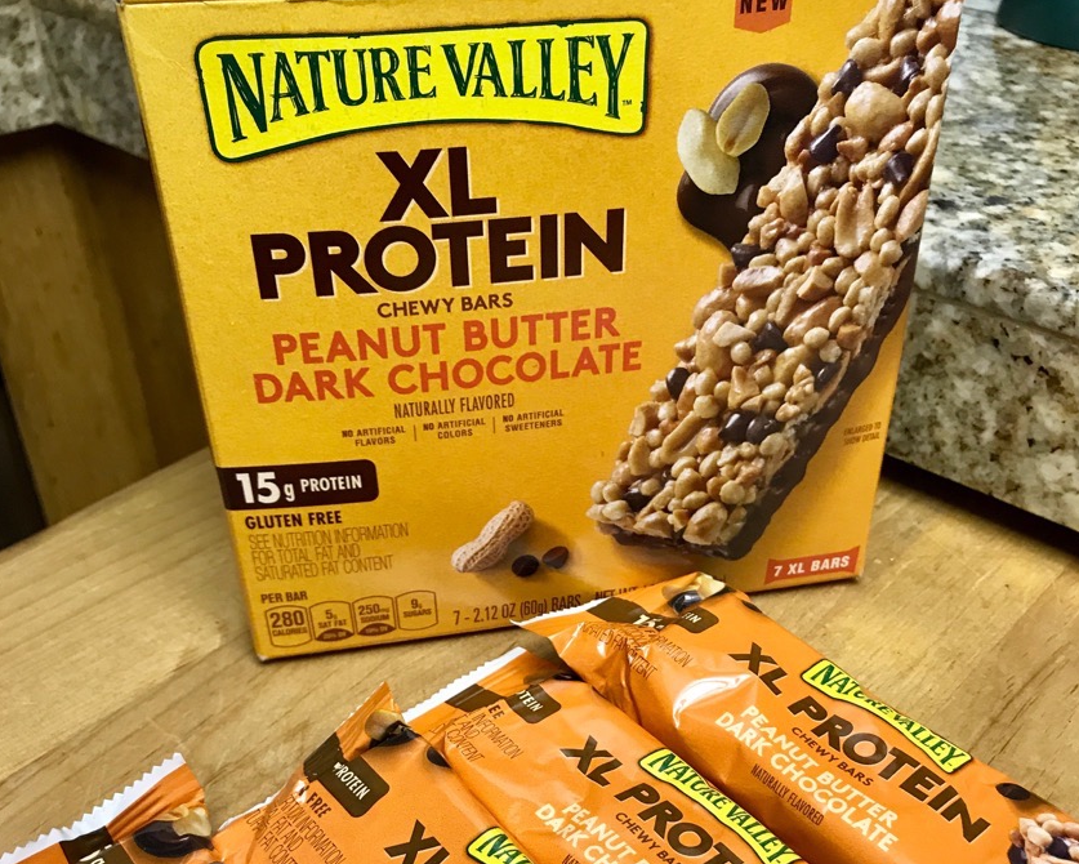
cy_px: 687
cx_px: 540
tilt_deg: -40.6
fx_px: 1182
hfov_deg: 49.1
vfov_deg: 38.7
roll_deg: +1.1
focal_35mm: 37
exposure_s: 1/20
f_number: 1.8
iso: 40
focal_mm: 3.99
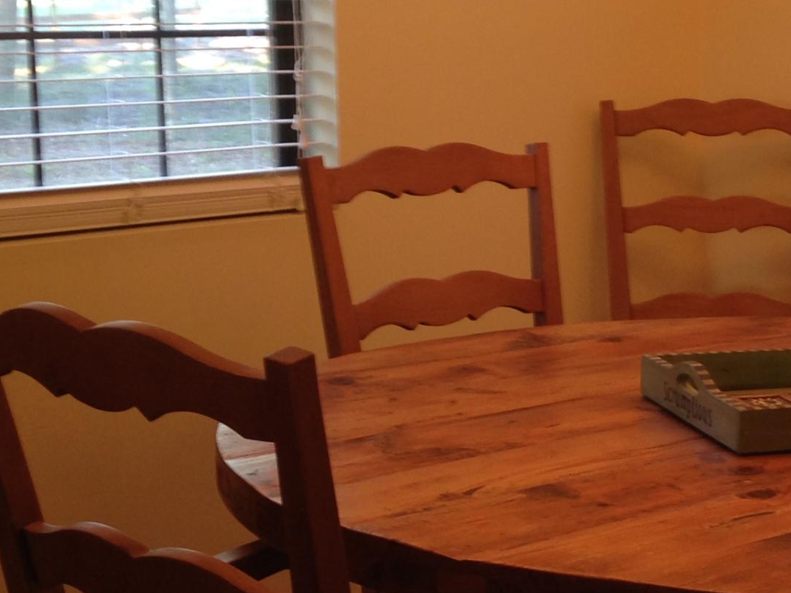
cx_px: 795
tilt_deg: -11.2
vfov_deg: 16.1
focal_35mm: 92
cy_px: 317
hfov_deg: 20.6
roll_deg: -0.5
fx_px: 2102
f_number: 2.4
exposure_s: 1/24
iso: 50
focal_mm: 4.12
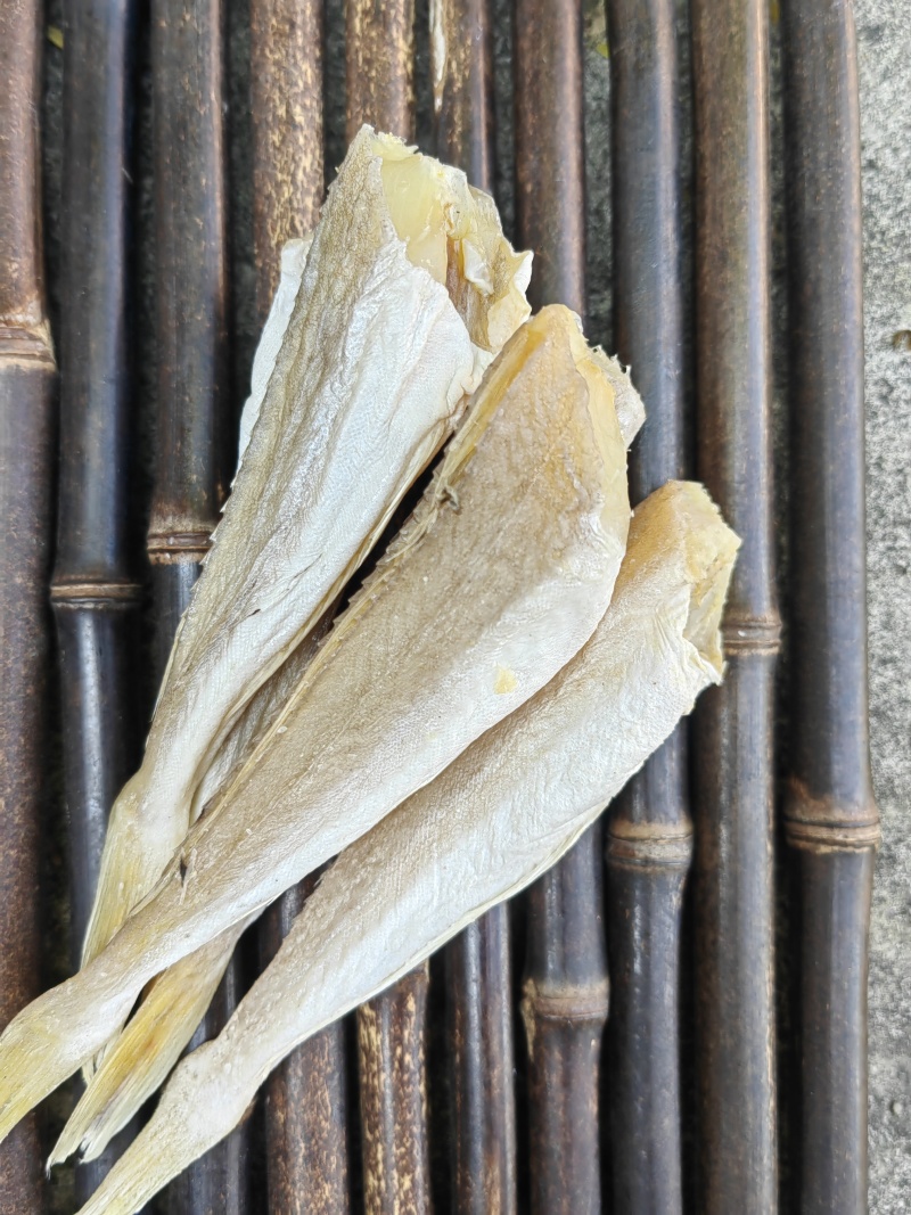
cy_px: 608
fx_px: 948
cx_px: 456
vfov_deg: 65.3
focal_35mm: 27
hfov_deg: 51.3
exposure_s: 1/598
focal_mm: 5.54
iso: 160
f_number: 1.8
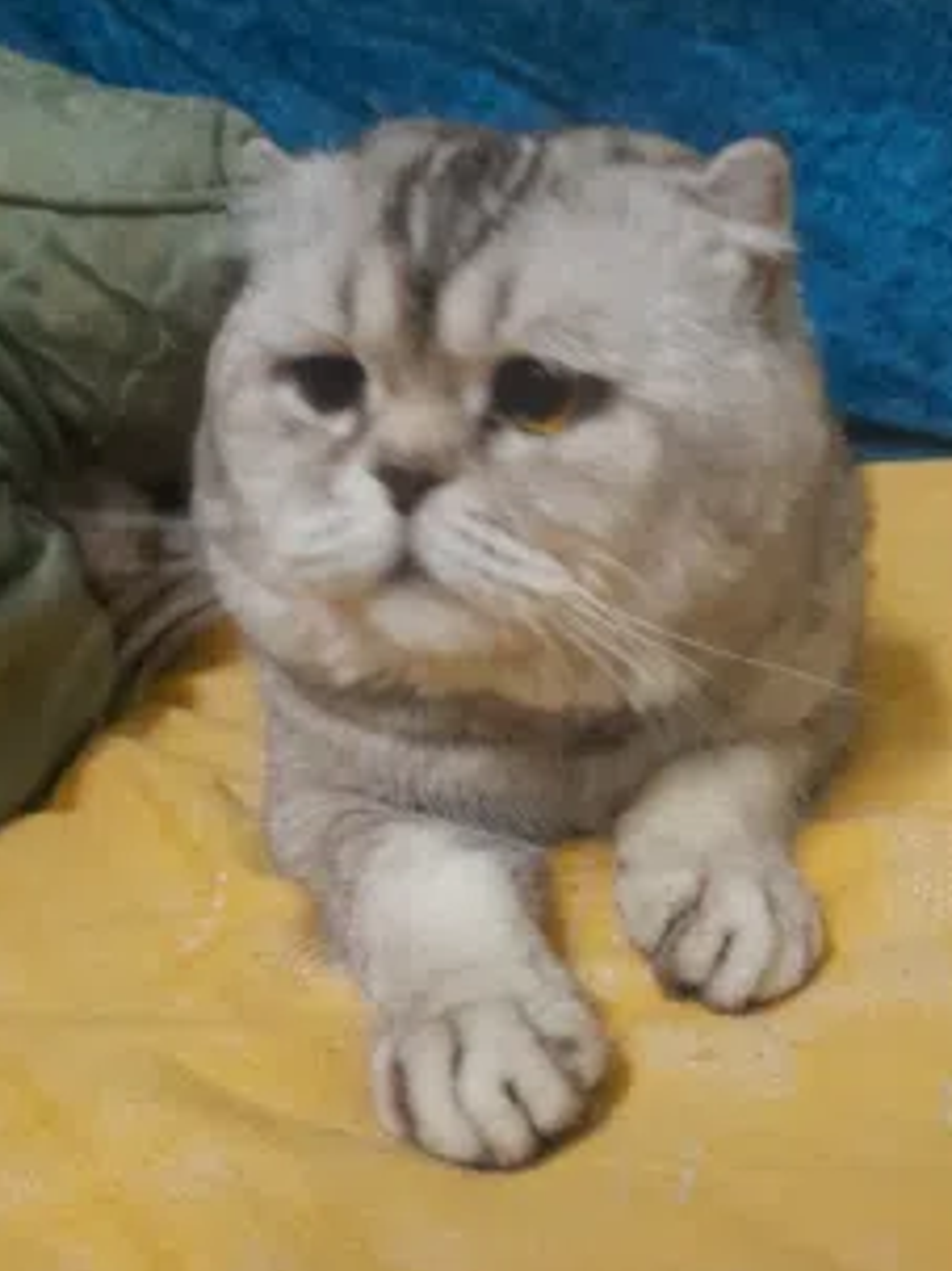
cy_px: 734
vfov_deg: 55.1
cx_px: 554
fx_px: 1211
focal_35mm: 33
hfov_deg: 42.8
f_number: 2
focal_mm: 4.6
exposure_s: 1/20
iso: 800
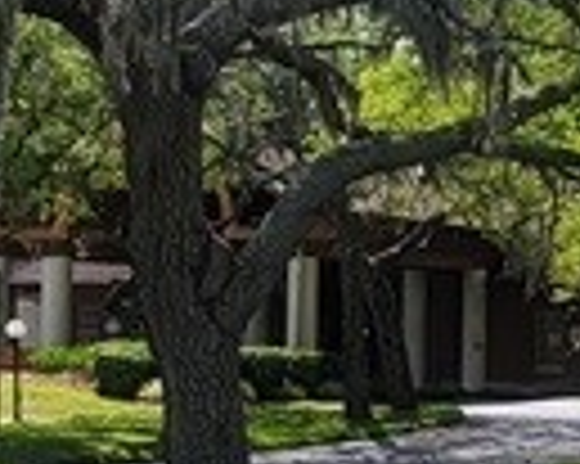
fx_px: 1698
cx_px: 1133
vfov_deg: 15.5
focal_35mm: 99
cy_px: 306
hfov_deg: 15.7
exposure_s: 1/1576
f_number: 2.2
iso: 50
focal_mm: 2.2
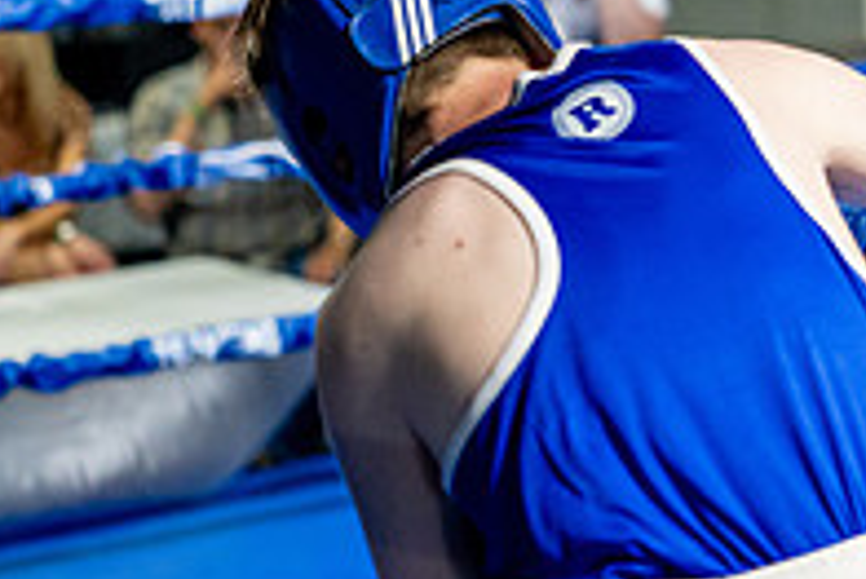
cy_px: 183
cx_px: 981
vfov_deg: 9.3
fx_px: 3563
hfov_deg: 13.5
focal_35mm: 148
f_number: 2
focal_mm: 50
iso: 4000
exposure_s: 1/1000
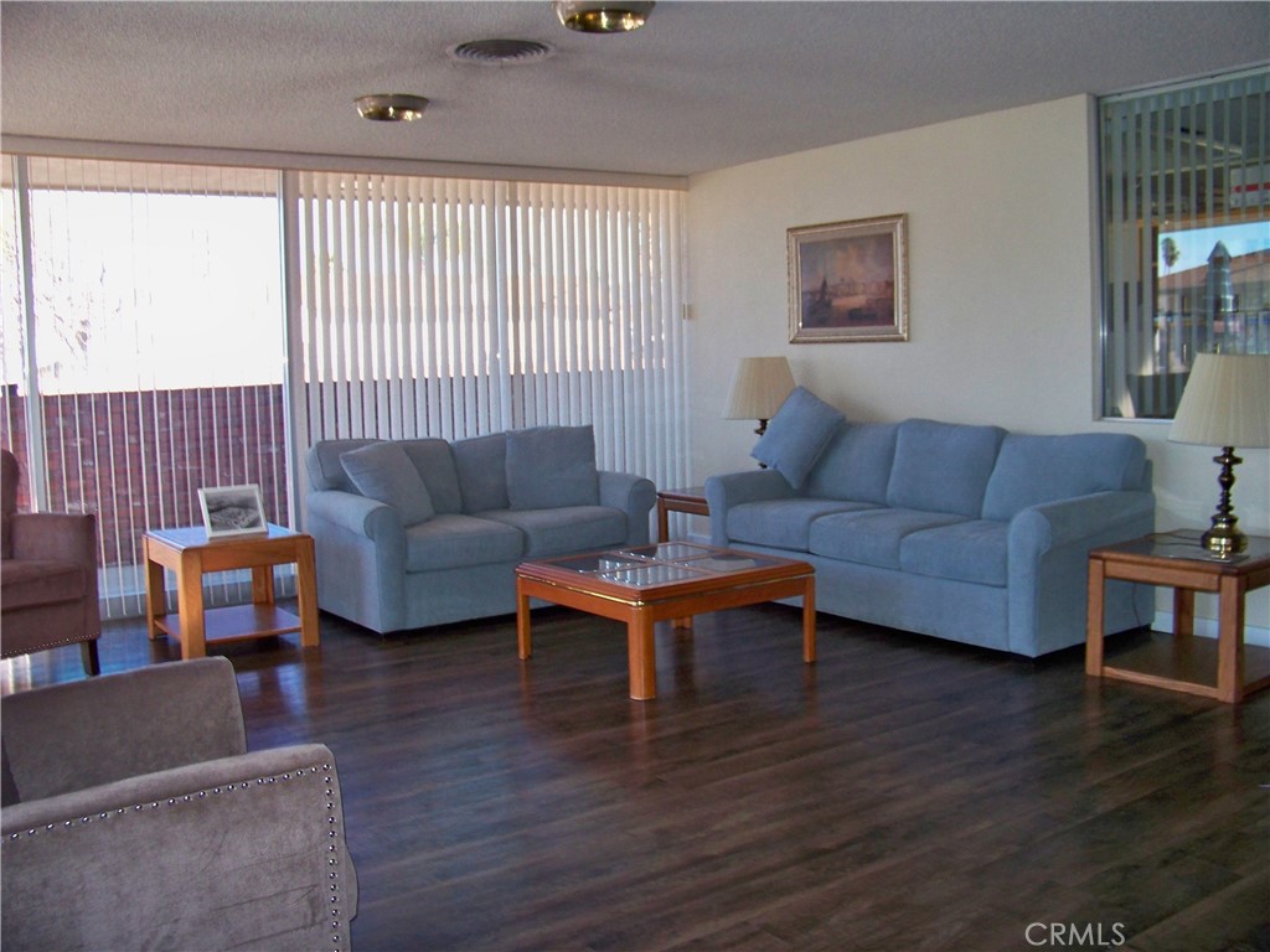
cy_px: 476
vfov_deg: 42.9
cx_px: 635
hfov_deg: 55.4
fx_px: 1211
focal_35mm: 33
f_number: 2.8
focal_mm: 5.85
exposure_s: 1/30
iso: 200
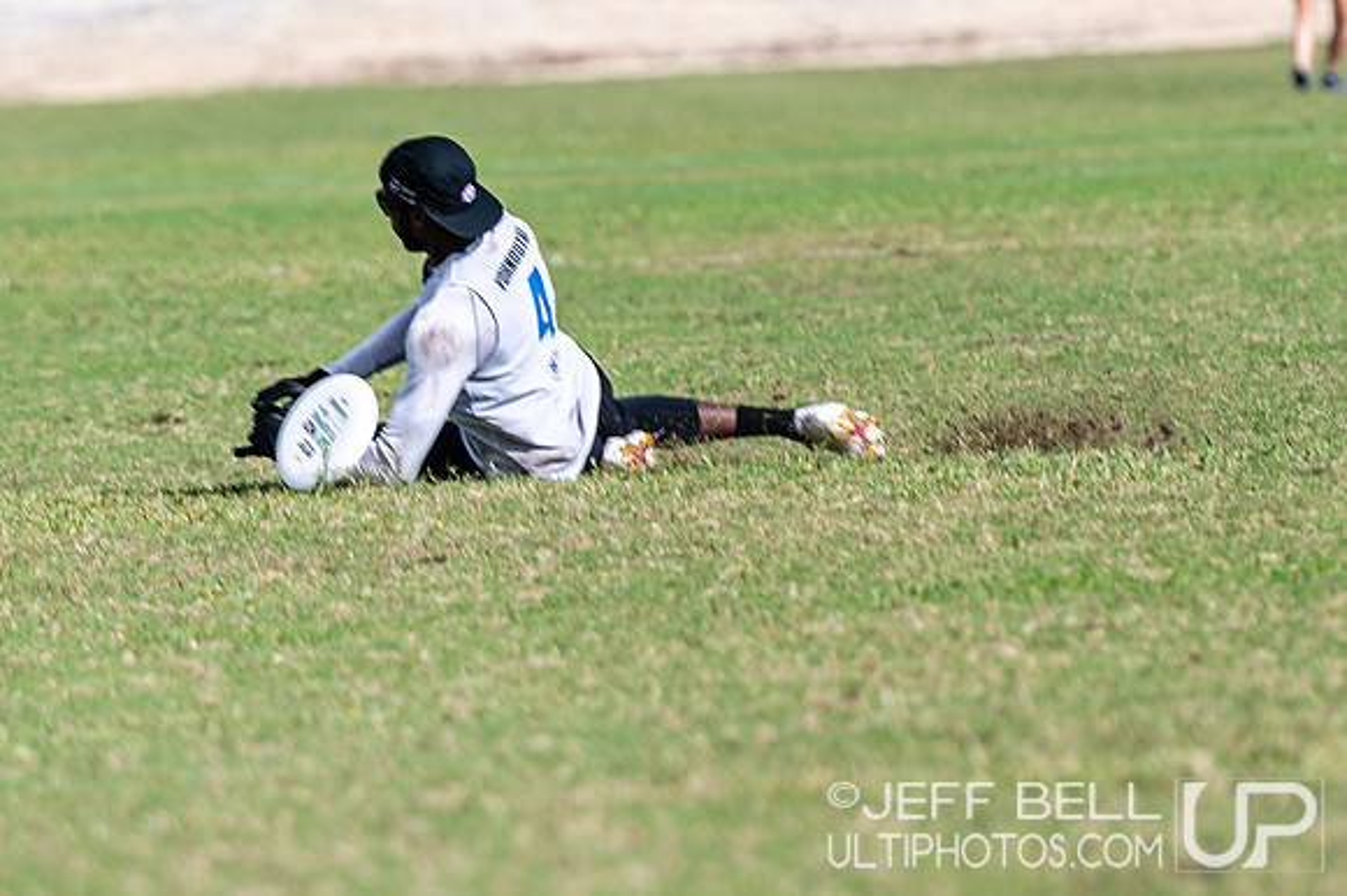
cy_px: 456
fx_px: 24287
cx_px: 231
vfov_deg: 2.1
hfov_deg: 3.2
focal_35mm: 649
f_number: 3.2
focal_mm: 200
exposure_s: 1/1600
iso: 72
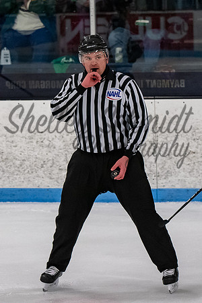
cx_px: 95
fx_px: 2848
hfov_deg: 4.1
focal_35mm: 338
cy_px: 98
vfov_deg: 6.1
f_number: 3.5
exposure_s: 1/800
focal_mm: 110
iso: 2000
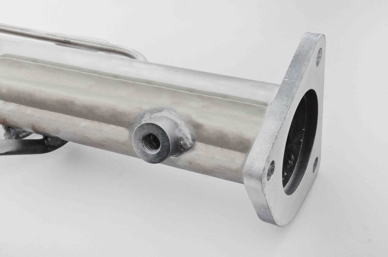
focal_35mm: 60
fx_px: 646
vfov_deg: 22.6
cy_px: 128
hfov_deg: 33.4
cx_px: 194
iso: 3200
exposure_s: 1/160
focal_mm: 40
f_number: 22
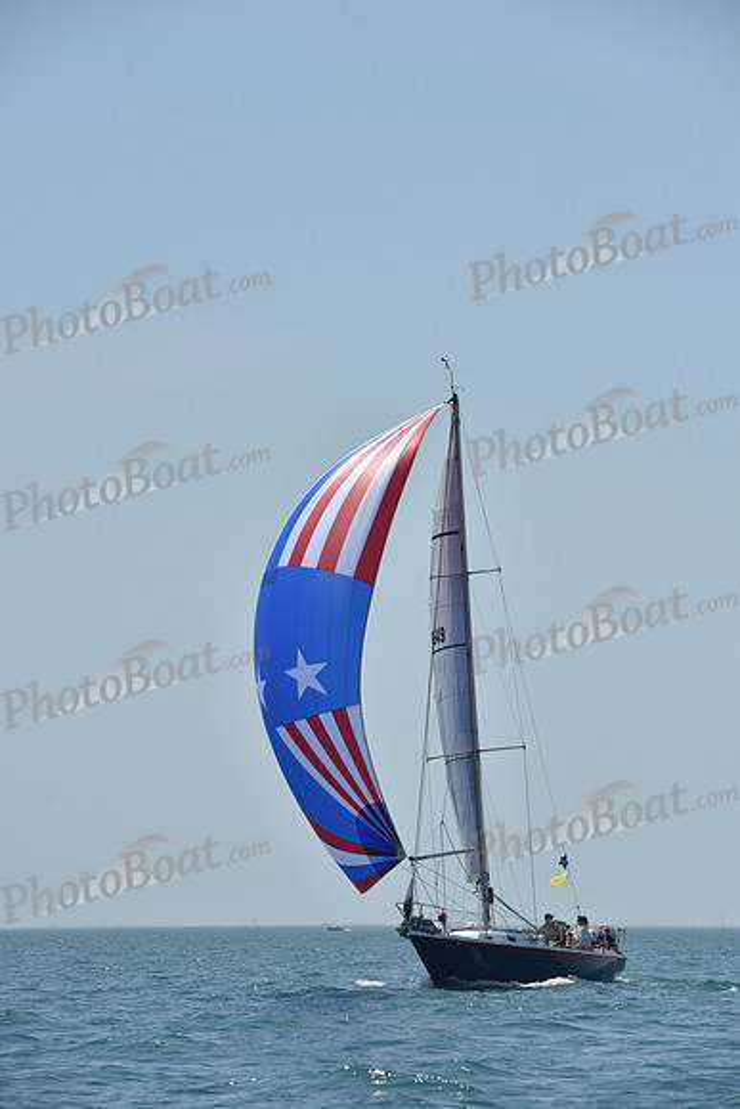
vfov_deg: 12.4
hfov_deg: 8.3
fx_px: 5084
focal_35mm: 165
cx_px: 370
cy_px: 554
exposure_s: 1/1250
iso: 250
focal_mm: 165
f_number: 10
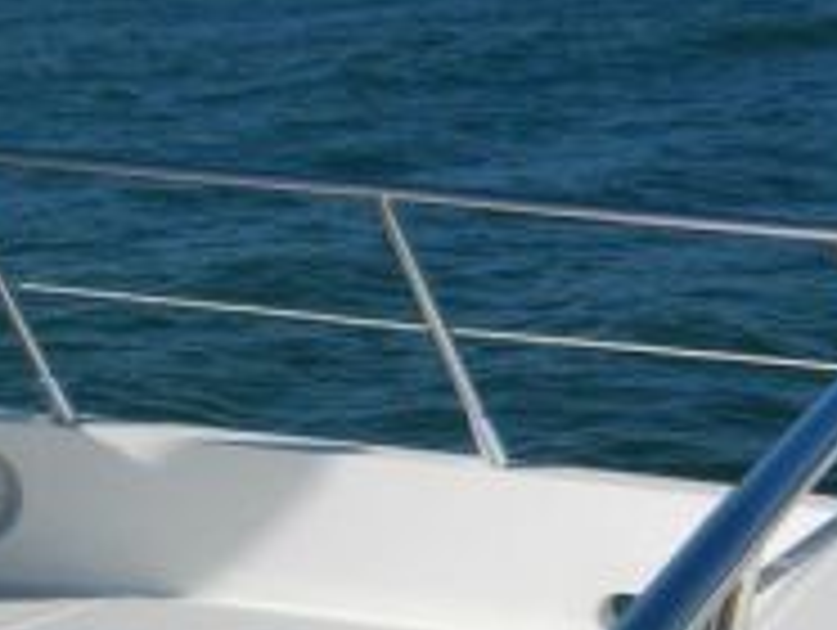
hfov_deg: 21.2
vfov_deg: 16.5
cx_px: -194
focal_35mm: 85
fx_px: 2058
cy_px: 796
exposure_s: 1/800
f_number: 7.6
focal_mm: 5.9
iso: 160
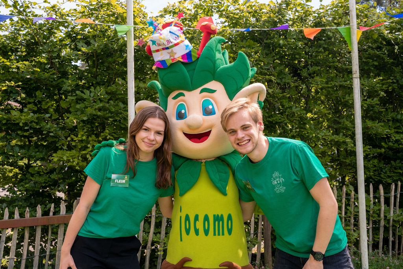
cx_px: 202
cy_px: 134
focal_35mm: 37
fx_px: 414
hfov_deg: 51.9
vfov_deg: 36.0
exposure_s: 1/500
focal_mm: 37
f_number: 9
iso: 1000
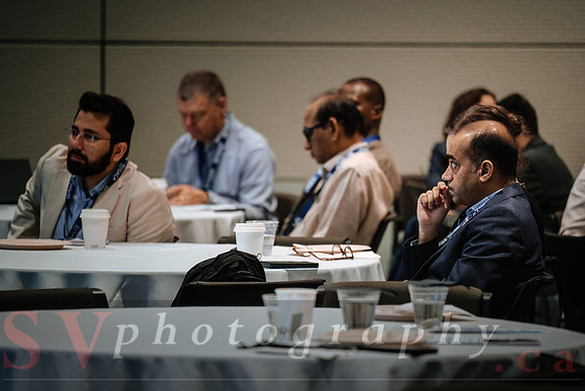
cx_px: 309
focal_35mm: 248
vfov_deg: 5.6
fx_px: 4023
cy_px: 230
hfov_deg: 8.3
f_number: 2.8
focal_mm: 140
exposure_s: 1/60
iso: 800
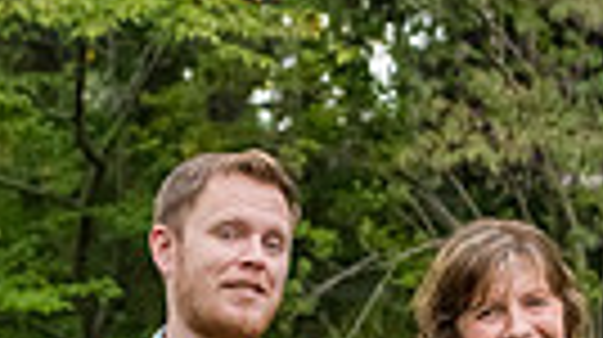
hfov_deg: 5.9
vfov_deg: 3.3
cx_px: 572
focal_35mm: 364
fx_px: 5813
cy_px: 665
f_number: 6.3
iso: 1250
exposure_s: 1/250
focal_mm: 80
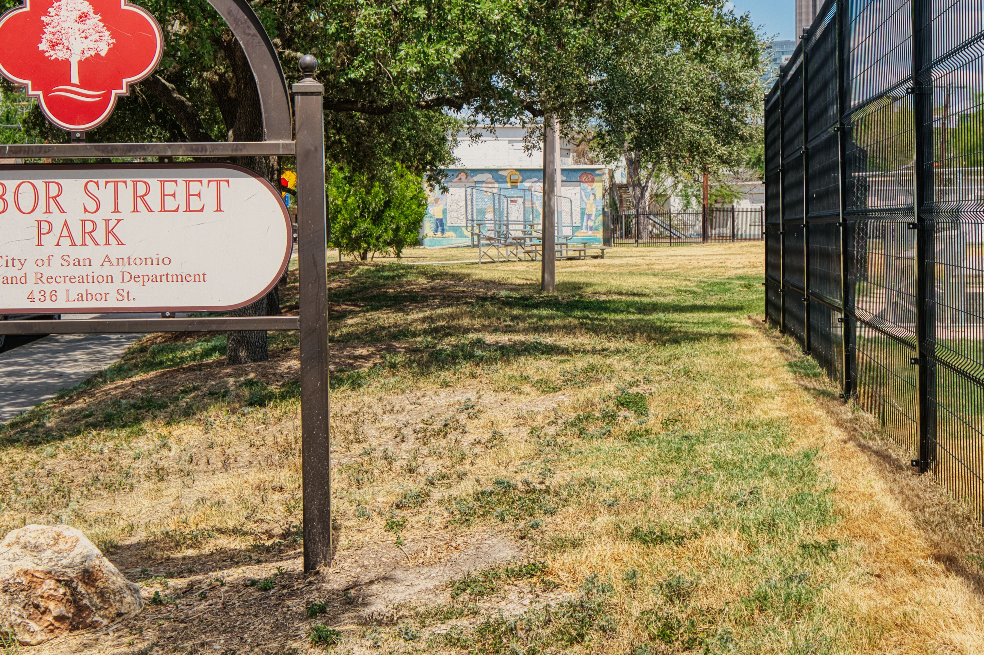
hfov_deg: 37.5
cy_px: 230
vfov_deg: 25.4
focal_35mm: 53
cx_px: 457
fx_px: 1448
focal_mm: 31
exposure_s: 1/250
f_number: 7.1
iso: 100
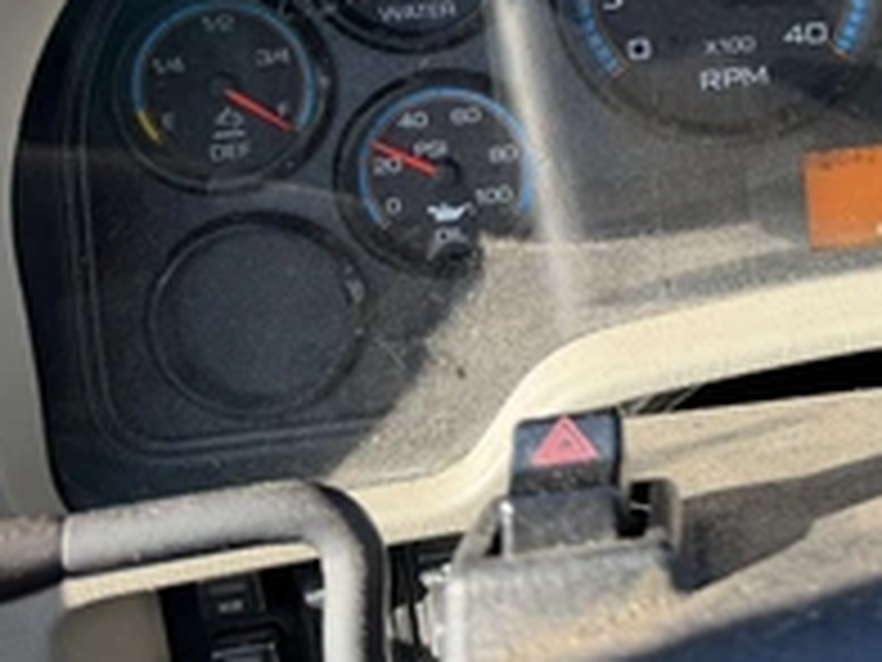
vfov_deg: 27.9
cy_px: -5
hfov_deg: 35.1
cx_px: 891
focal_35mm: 49
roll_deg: -1.2
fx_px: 1248
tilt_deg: -39.8
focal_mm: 6.76
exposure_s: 1/203
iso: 80
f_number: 1.78
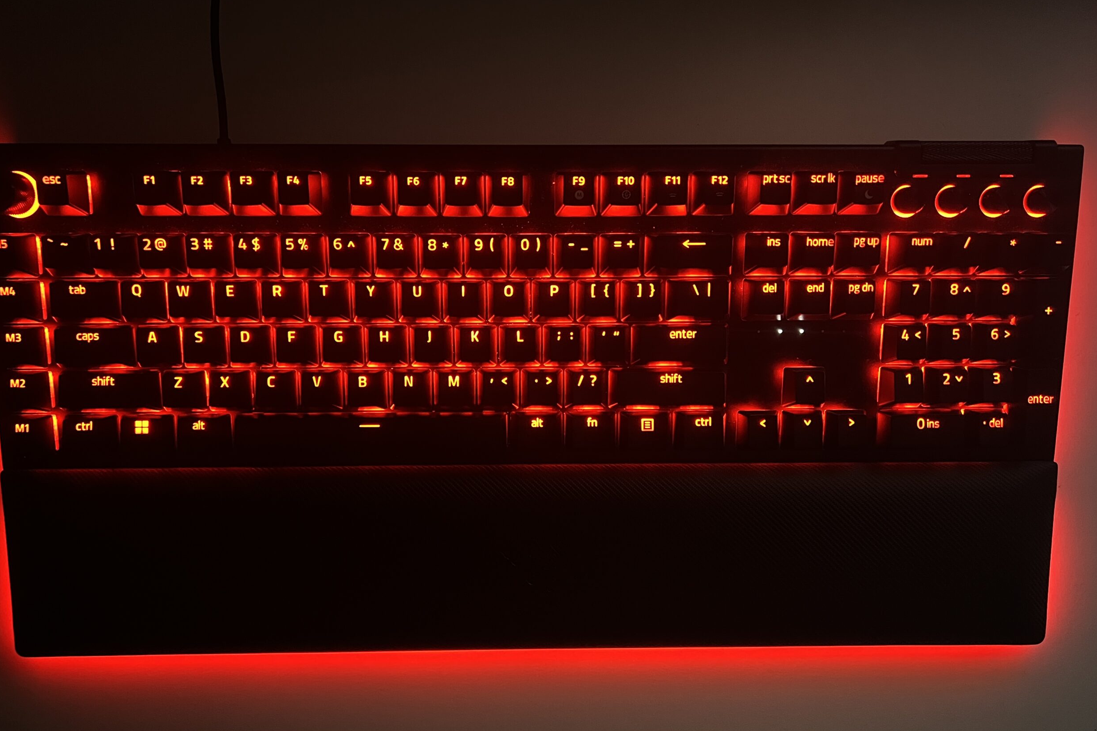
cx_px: 531
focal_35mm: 28
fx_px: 853
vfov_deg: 46.4
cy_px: 395
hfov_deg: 65.5
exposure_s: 1/16
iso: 1000
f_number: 1.5
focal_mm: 5.7
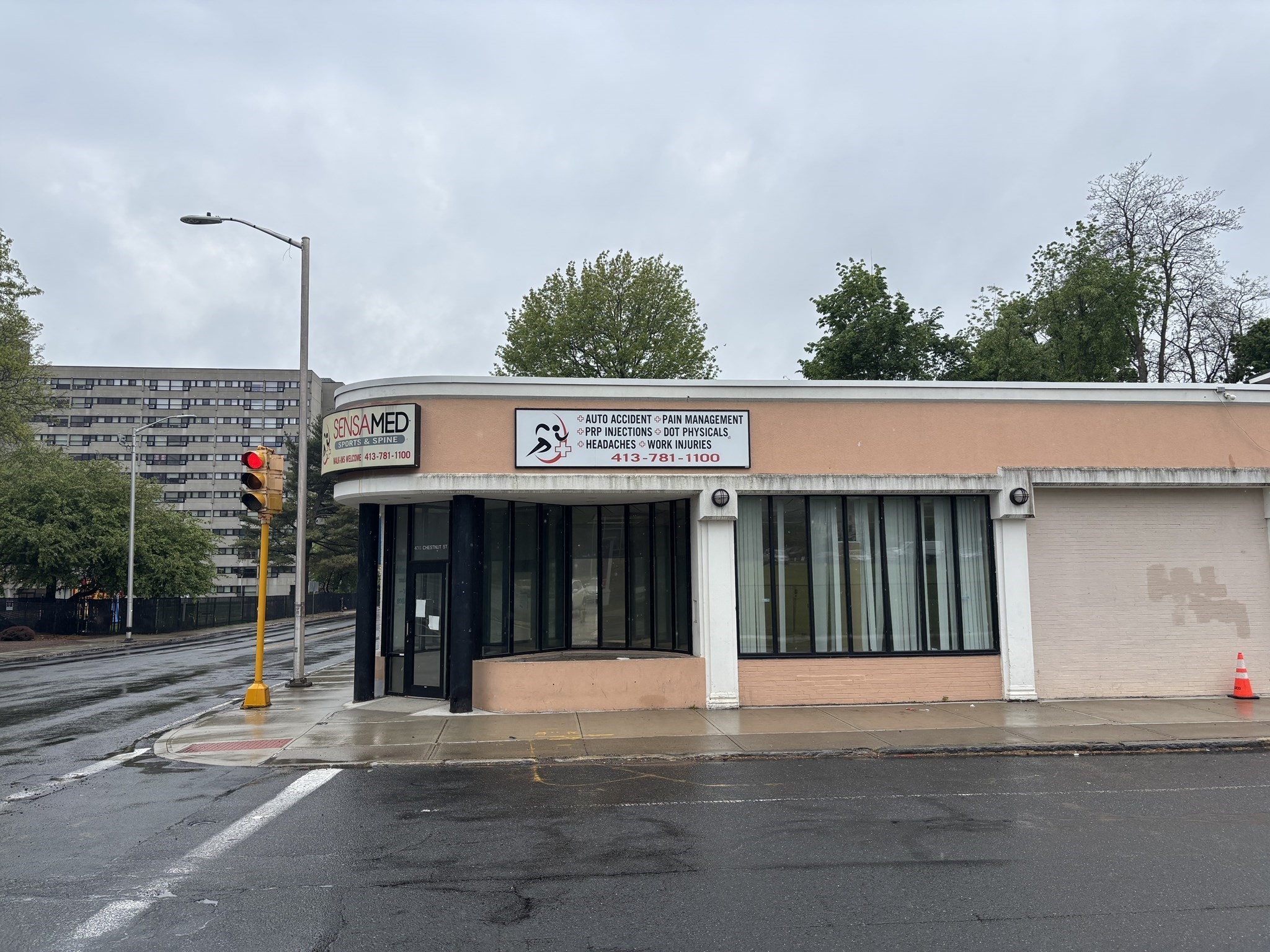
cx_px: 635
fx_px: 954
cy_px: 476
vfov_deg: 53.1
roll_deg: +0.3
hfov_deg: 67.3
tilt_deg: +7.3
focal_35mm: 26
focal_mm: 5.96
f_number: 1.6
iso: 50
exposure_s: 1/1667
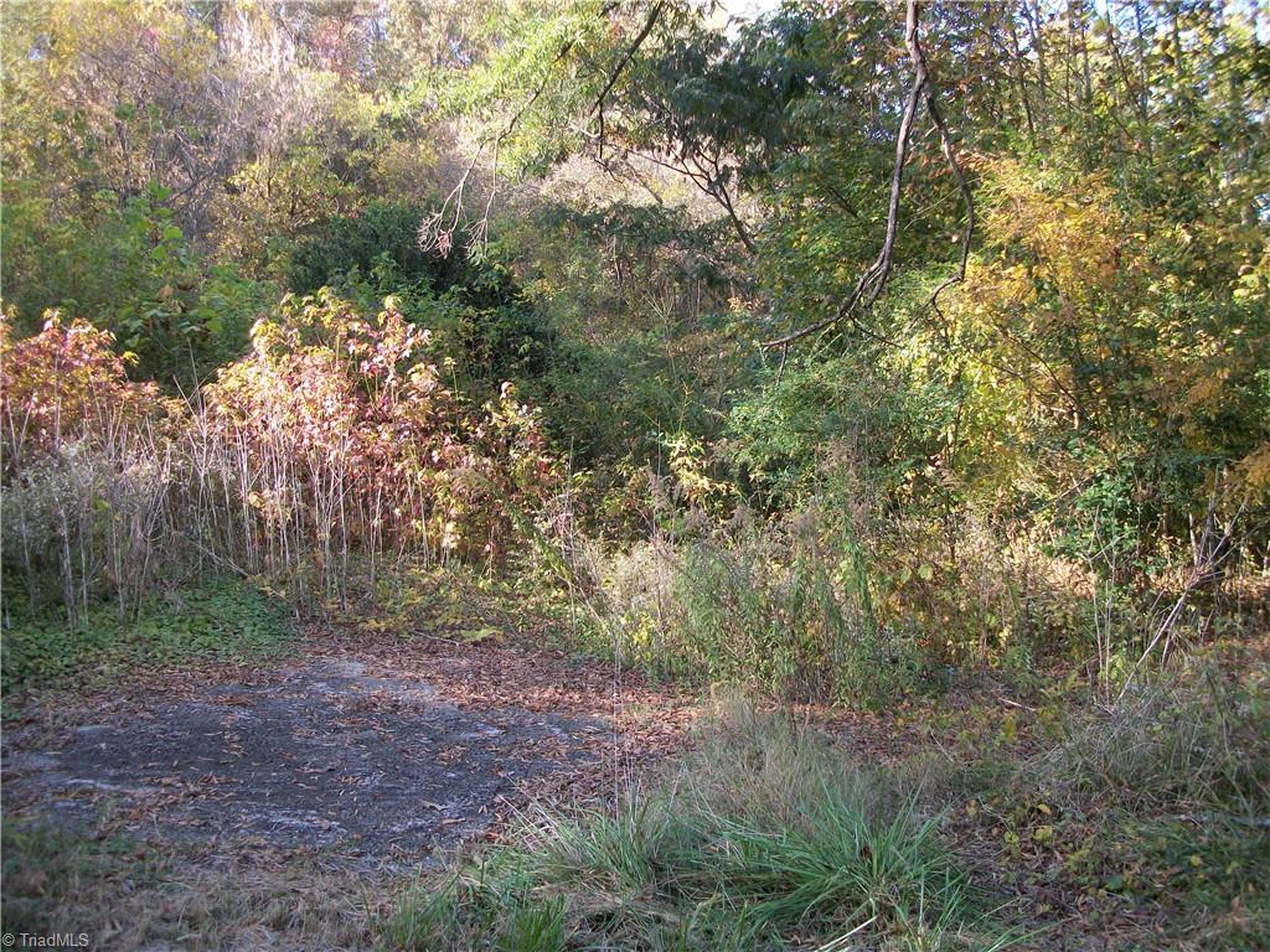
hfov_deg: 56.8
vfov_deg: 44.2
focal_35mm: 32
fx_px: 1174
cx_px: 635
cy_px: 476
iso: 80
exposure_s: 1/160
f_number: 2.9
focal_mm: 5.7
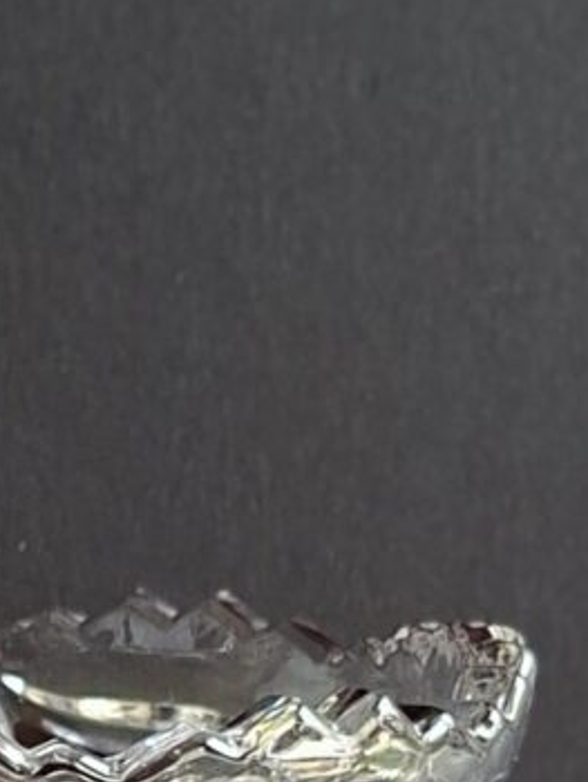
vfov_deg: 10.4
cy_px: 1749
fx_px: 3800
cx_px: -31
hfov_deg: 8.8
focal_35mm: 168
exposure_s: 1/100
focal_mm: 5.54
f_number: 1.8
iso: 160
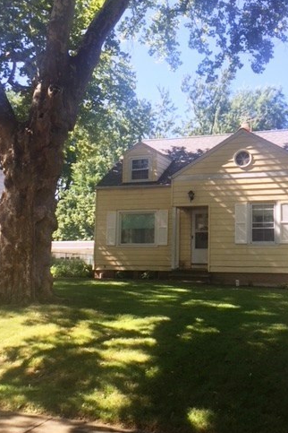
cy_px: 207
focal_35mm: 40
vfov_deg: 48.4
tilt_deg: +7.9
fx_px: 480
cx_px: 182
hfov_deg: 33.2
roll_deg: -1.9
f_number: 2.2
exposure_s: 1/573
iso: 32
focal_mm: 4.15
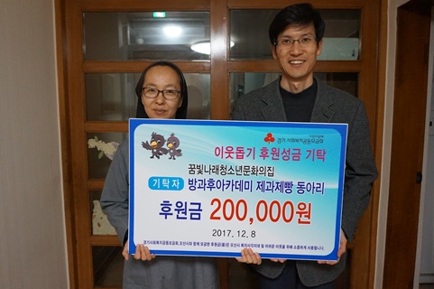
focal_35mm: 27
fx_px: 319
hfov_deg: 68.4
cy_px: 143
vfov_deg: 48.6
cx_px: 218
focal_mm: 17
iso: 3200
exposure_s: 1/160
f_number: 4
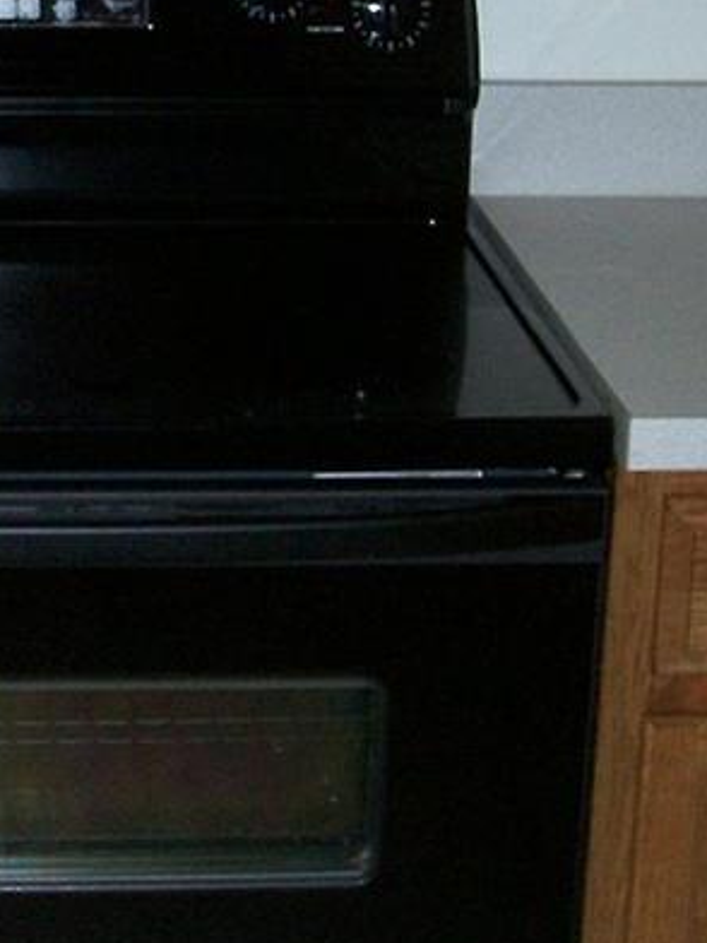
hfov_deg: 14.0
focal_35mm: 104
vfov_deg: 18.7
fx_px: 2832
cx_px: 22
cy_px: 185
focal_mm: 5.6
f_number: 2.7
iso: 140
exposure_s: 1/112
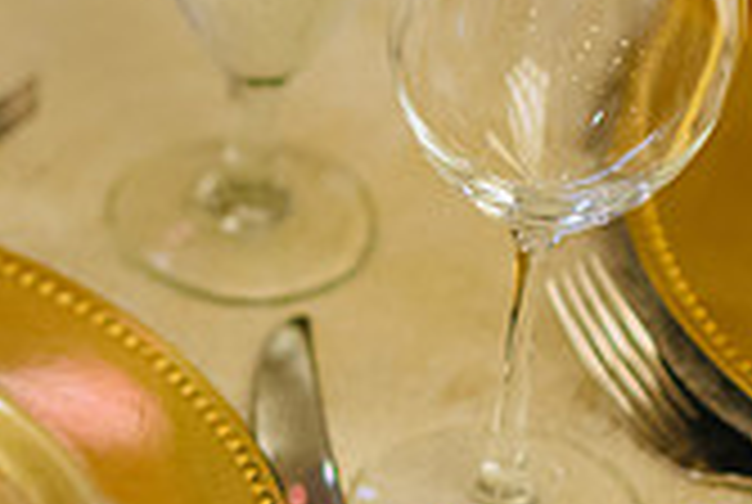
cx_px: -320
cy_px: 367
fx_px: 6173
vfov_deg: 4.7
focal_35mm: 295
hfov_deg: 6.9
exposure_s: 1/125
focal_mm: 85
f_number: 2.2
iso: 1600
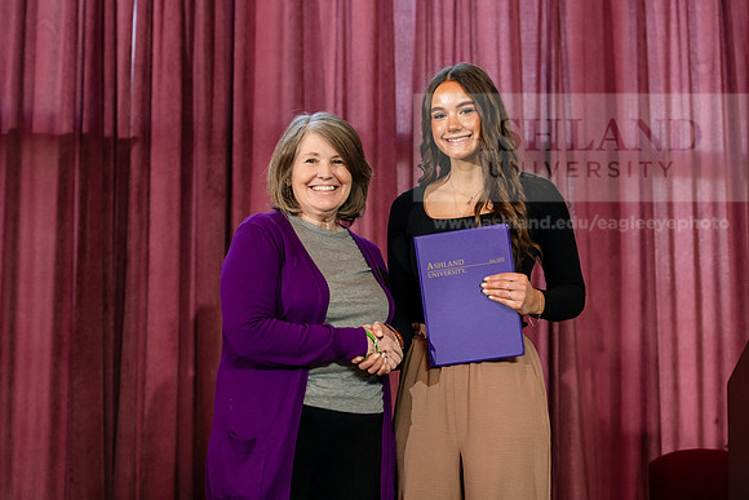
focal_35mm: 75
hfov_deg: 27.0
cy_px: 250
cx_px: 374
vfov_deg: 18.2
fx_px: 1561
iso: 1600
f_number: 4.5
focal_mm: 75
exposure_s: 1/200
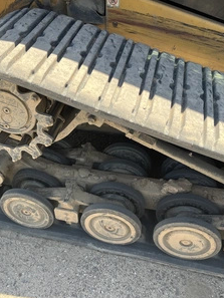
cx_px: 85
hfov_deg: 40.5
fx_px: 302
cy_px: 148
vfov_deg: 52.6
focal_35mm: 35
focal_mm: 5.1
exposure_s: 1/727
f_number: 1.6
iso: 50
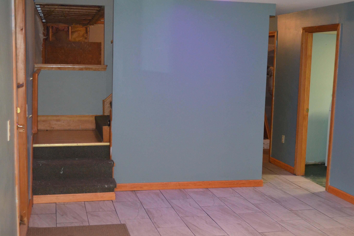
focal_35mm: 49
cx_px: 178
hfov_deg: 40.3
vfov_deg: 27.5
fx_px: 482
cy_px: 118
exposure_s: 1/60
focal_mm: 32
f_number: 4.8
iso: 3200
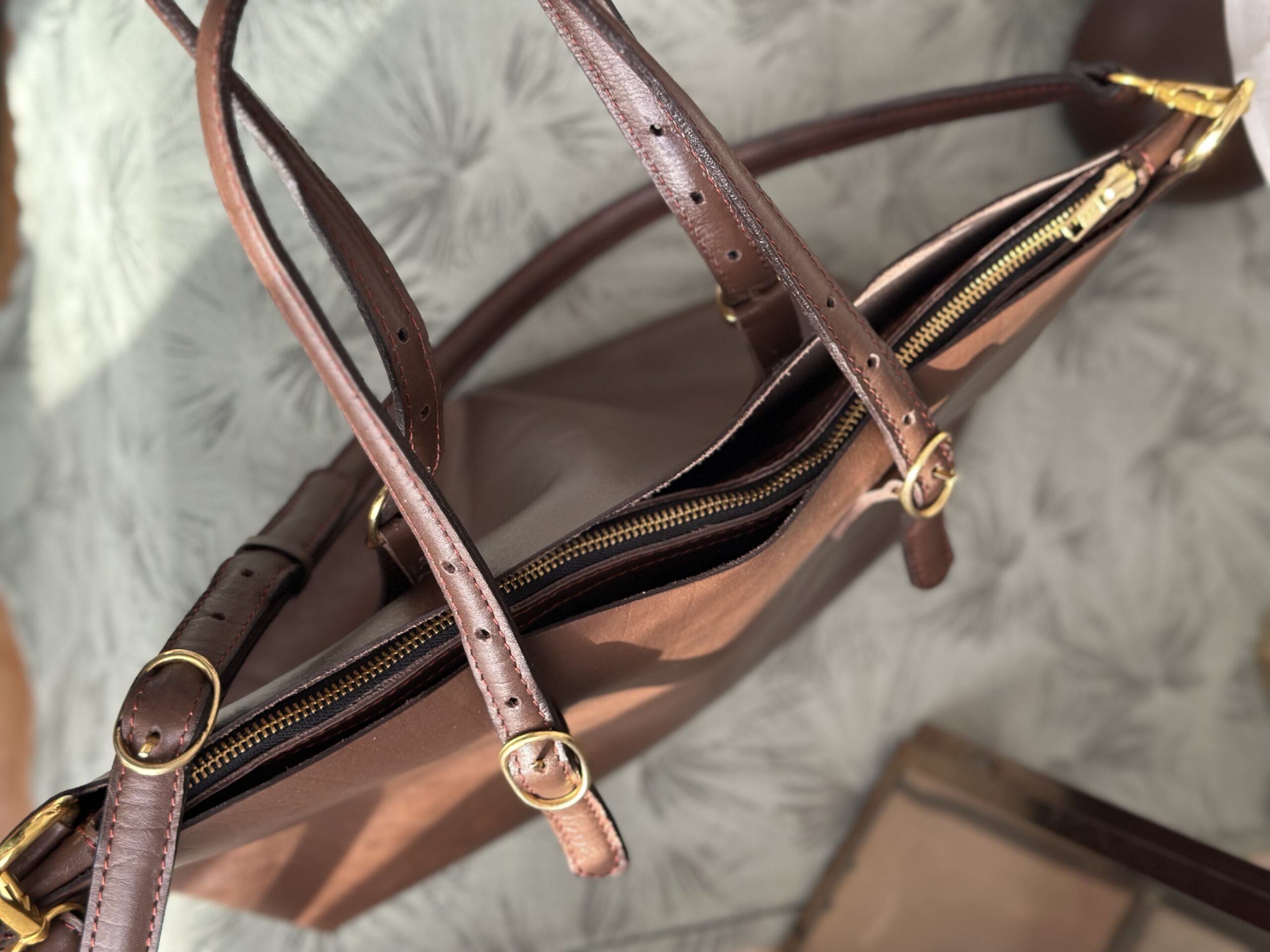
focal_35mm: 48
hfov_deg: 39.7
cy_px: 476
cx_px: 635
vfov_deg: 30.3
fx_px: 1761
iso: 125
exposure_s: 1/67
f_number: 1.78
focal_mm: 6.86
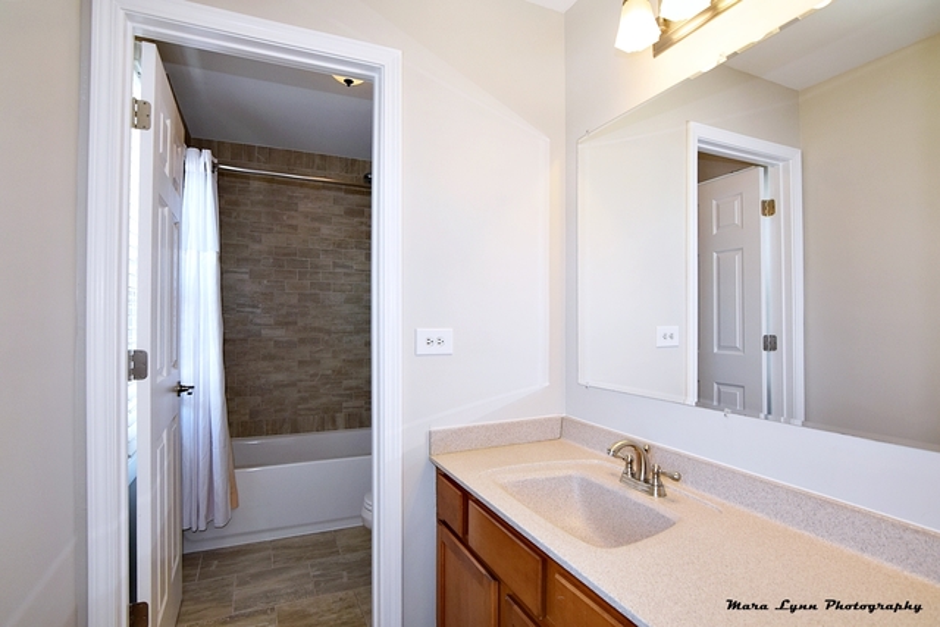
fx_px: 431
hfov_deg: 95.0
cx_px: 470
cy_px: 314
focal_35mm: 16
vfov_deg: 72.1
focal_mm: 11
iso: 360
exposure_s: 1/125
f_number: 5.6
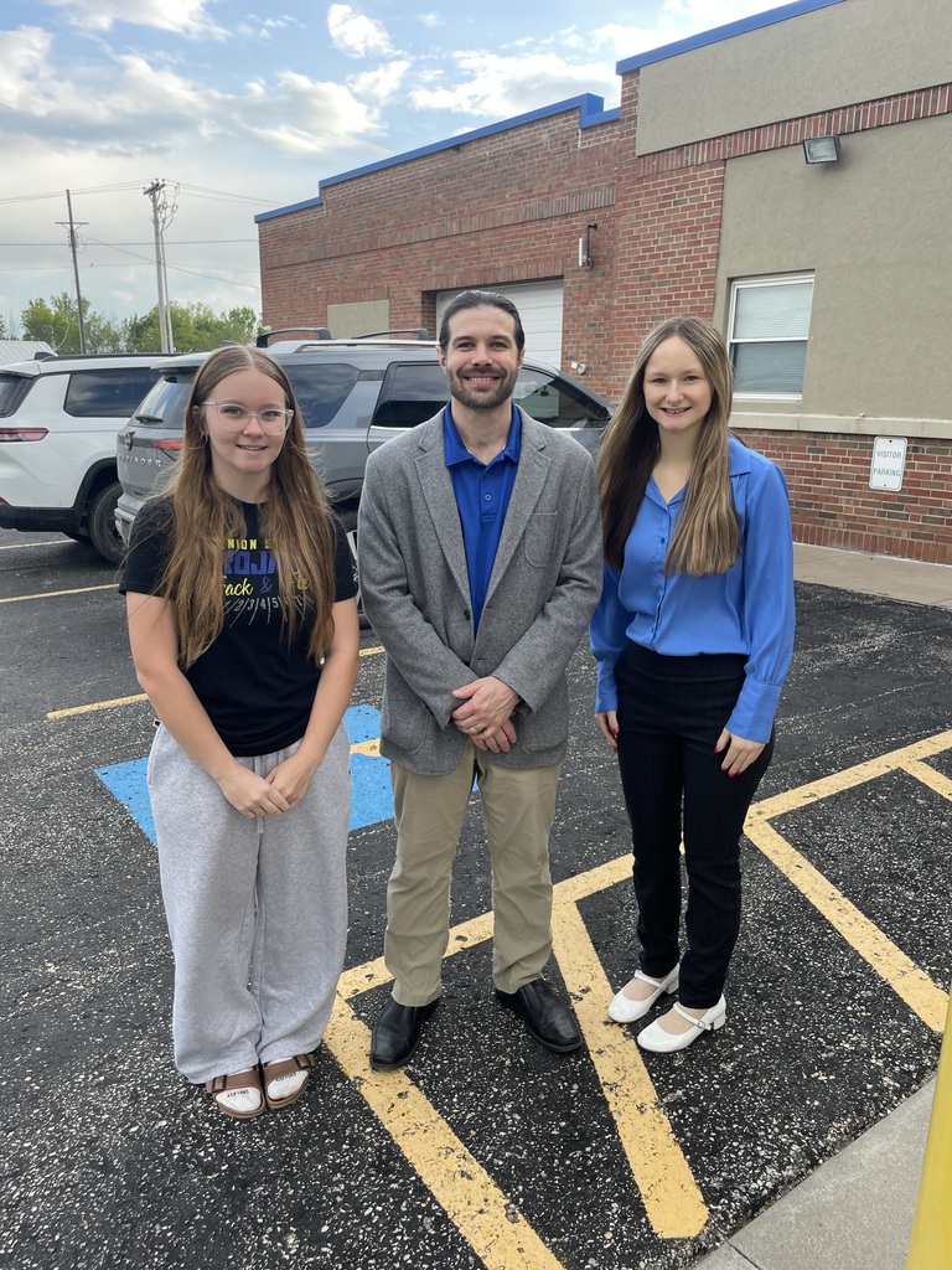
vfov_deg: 67.3
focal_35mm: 26
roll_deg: -0.5
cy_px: 635
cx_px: 476
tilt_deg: -14.4
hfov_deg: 53.1
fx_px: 953
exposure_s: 1/450
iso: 32
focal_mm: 4.2
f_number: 1.6
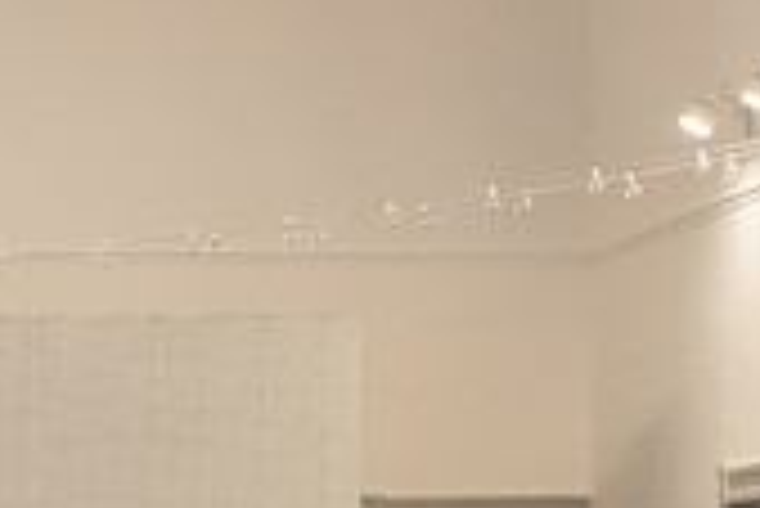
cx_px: -286
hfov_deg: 9.4
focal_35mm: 213
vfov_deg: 6.4
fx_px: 4500
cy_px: 797
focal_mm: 52
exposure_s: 1/200
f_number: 2.8
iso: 1600
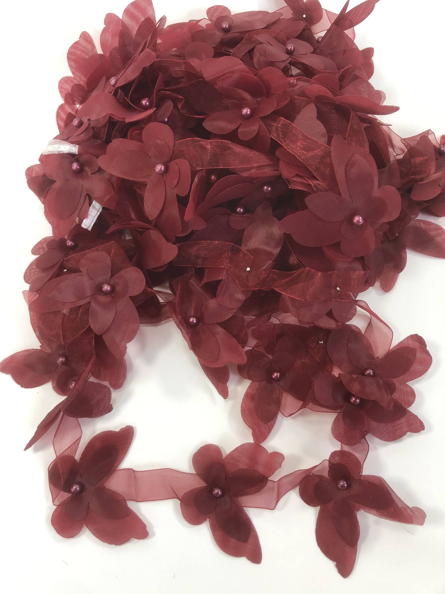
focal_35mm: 28
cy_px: 297
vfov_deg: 63.4
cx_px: 222
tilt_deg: -59.8
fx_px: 480
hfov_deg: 49.7
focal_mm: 3.99
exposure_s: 1/100
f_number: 1.8
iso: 40
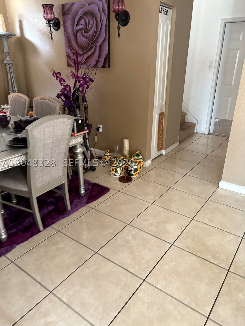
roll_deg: +2.2
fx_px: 245
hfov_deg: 53.1
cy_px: 163
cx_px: 122
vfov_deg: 67.3
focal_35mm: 26
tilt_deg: -26.4
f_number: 1.6
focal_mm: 5.96
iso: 500
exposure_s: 1/47
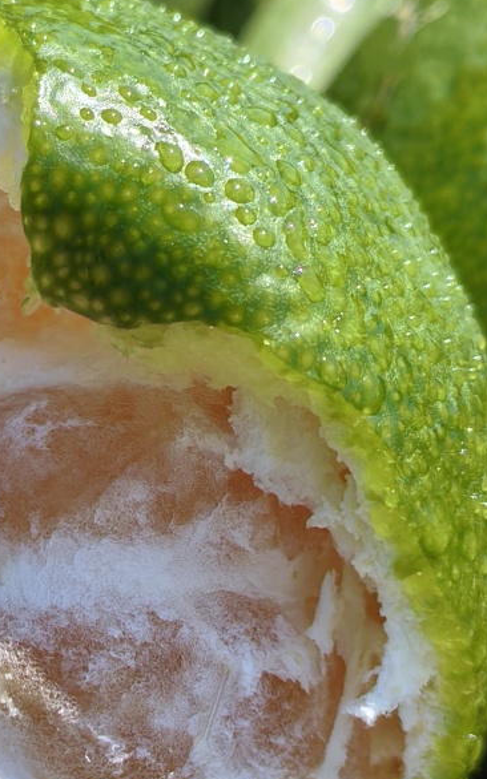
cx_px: 4
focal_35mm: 110
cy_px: 391
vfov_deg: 18.9
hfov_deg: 11.8
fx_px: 2337
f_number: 1.9
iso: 50
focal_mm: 5.52
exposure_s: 1/3077
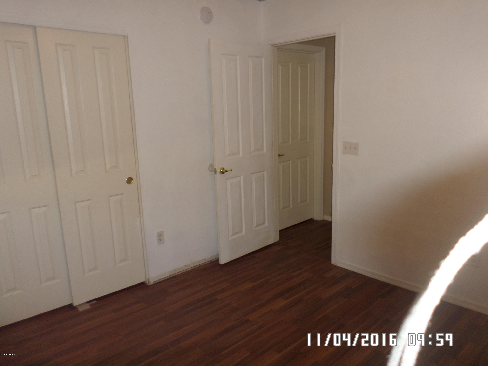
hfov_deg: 69.4
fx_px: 352
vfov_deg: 54.9
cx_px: 244
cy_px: 183
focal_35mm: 25
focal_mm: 4.5
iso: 100
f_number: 2.5
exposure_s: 1/30
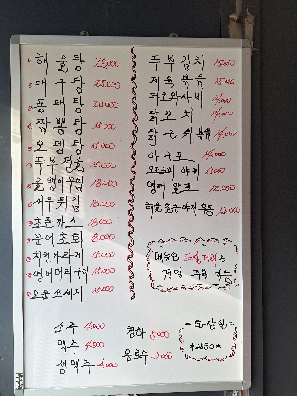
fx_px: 263
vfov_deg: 73.9
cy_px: 198
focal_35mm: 23
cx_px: 148
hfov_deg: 58.9
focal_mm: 5.54
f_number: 1.8
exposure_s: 1/102
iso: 40
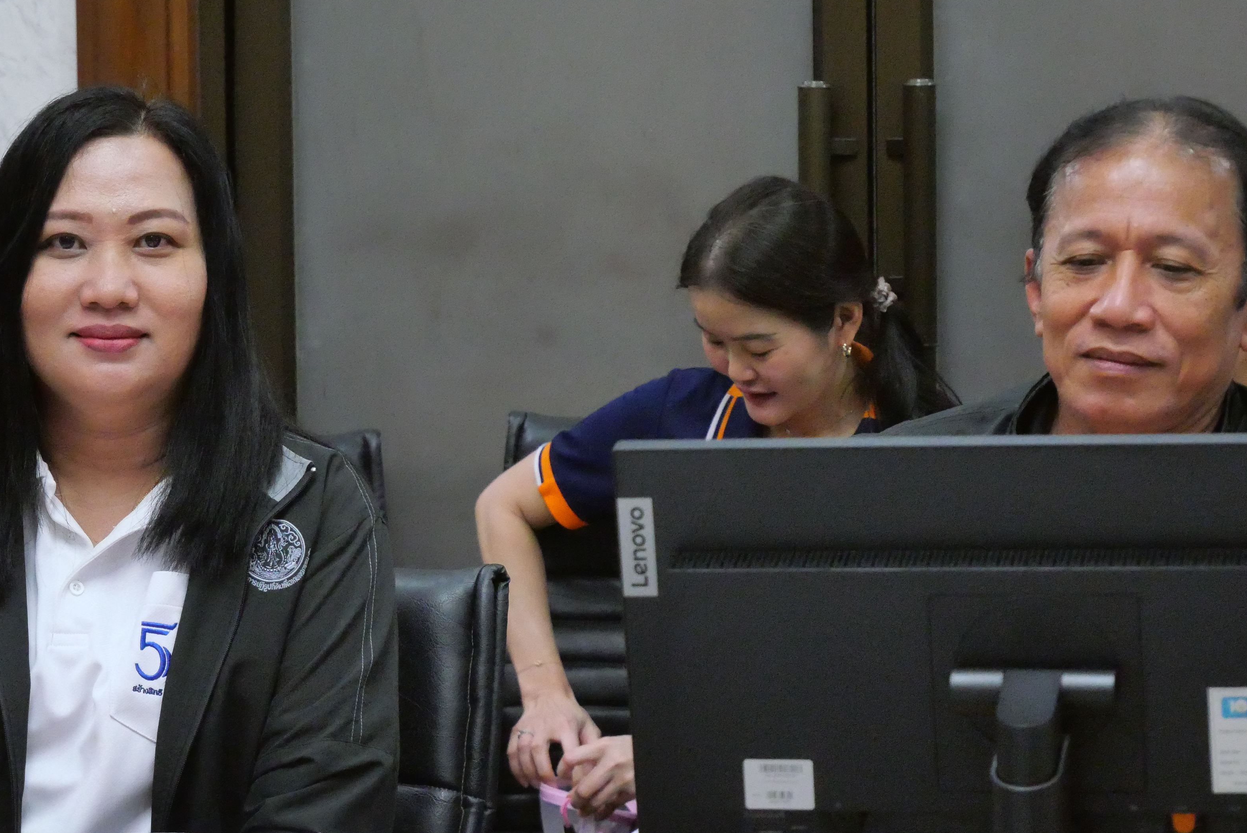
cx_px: 612
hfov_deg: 14.7
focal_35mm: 139
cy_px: 372
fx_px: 4817
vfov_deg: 9.9
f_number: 5.6
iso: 6400
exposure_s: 1/125
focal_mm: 57
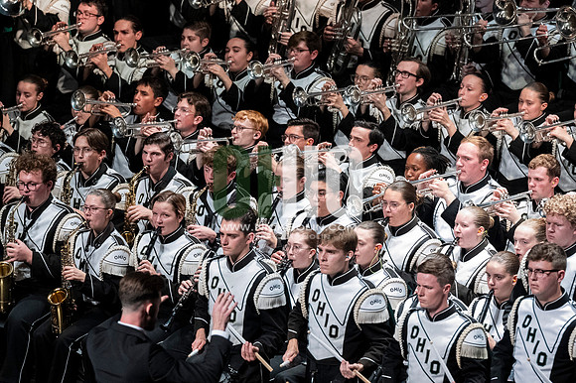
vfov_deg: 4.6
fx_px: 4797
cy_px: 192
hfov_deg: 6.9
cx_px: 288
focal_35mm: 300
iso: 4000
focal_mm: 200
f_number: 4
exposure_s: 1/500
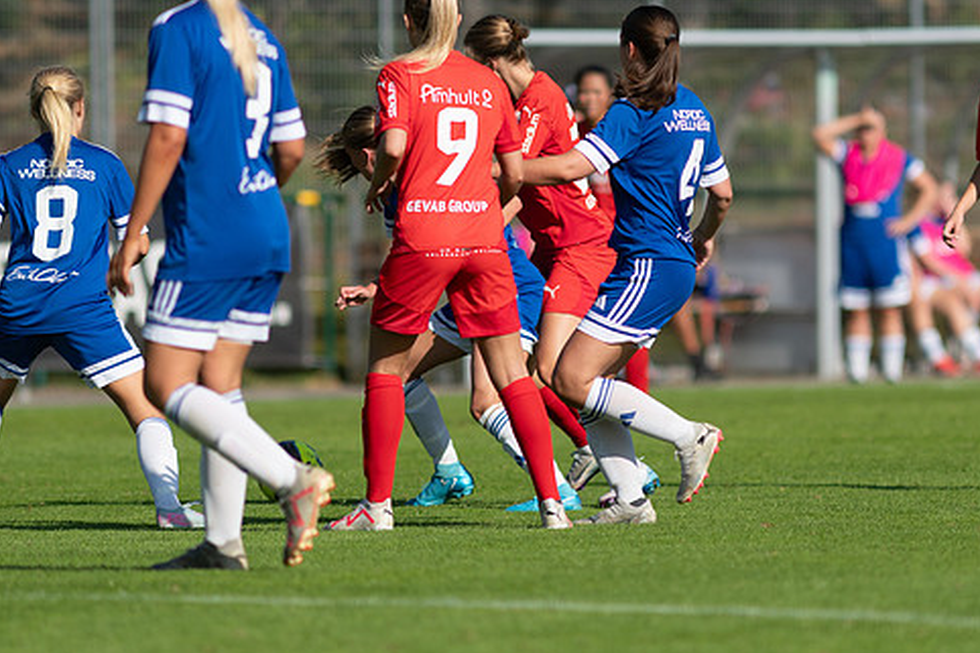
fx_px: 14749
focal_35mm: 542
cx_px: 537
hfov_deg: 3.8
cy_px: 278
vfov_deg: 2.5
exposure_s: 1/3200
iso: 110
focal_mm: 300
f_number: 3.2
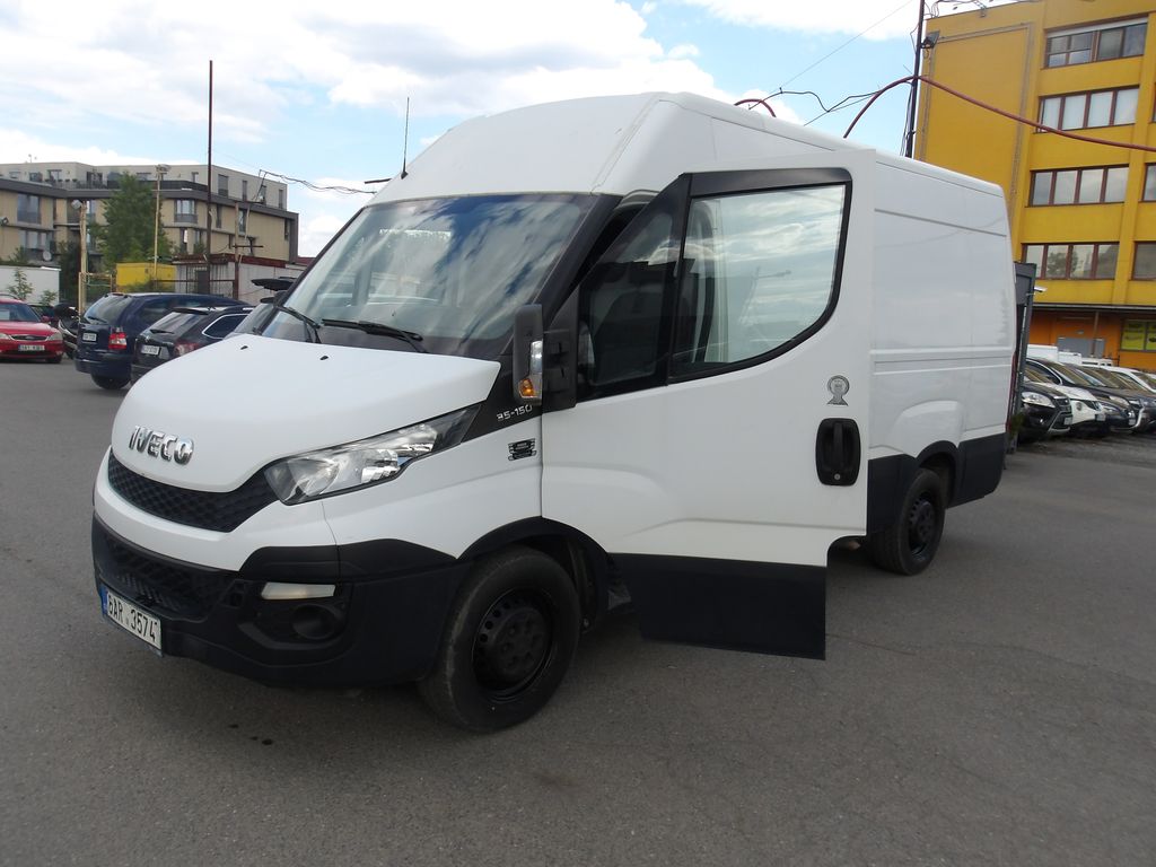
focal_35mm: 27
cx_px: 578
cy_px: 434
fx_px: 902
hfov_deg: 65.3
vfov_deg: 51.4
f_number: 3
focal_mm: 4.9
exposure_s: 1/692
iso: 100
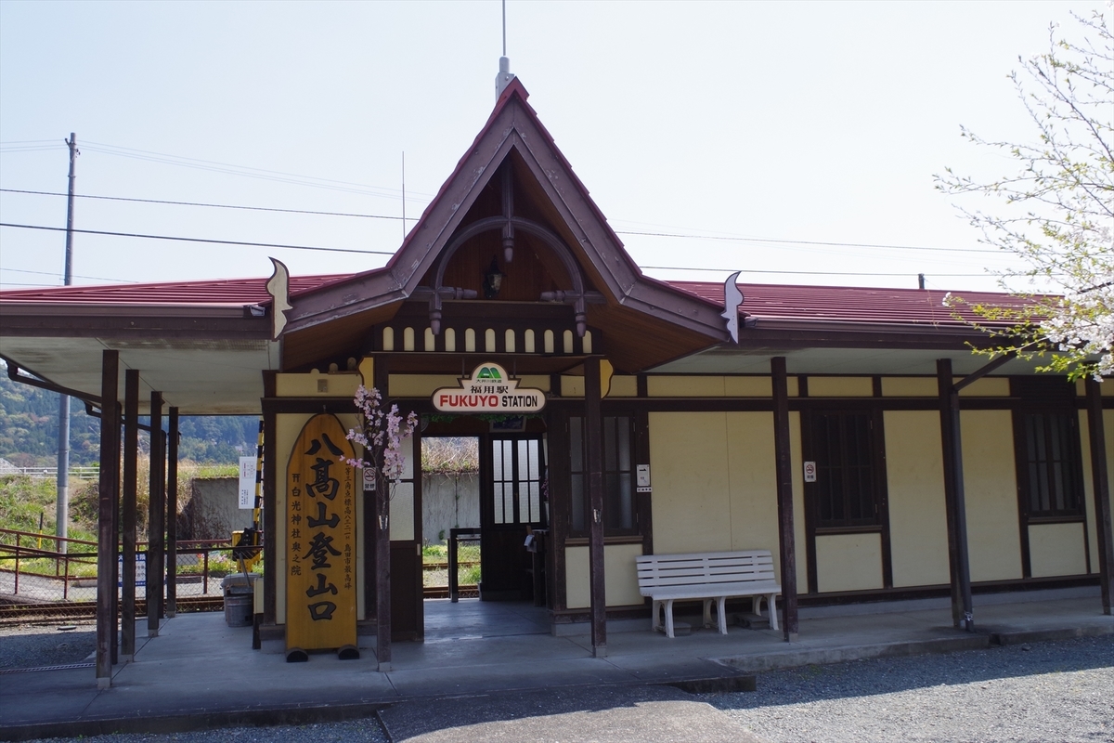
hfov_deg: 59.5
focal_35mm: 32
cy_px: 372
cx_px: 557
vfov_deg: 41.7
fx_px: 975
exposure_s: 1/200
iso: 400
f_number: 11
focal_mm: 21
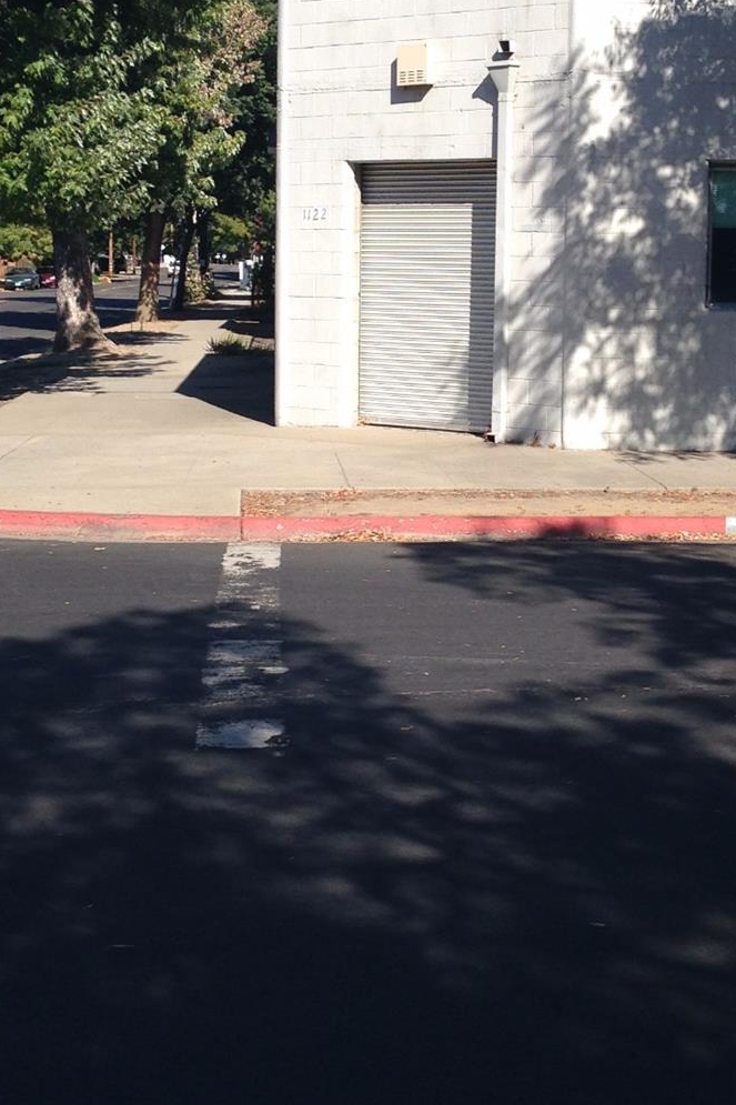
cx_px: 470
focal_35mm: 69
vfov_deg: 29.2
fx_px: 2117
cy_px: 430
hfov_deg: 19.7
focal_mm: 4.12
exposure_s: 1/1427
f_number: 2.4
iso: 50
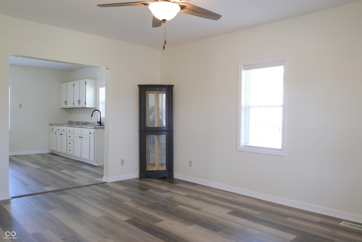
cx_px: 181
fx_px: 271
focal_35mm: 27
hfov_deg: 67.4
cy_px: 121
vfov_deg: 47.9
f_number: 8
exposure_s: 1/26
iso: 1250
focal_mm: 18
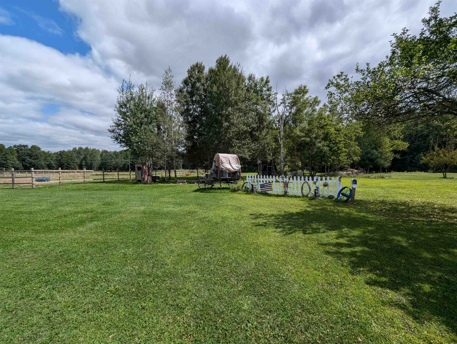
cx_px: 228
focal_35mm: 13
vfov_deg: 90.1
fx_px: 172
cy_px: 172
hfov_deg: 106.1
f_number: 2.2
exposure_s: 1/2660
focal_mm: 1.95
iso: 48
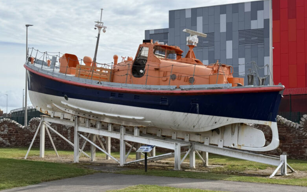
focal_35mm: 52
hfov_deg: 38.9
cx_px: 151
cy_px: 95
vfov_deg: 24.9
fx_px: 435
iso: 64
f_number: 1.8
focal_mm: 6.8
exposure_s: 1/5587
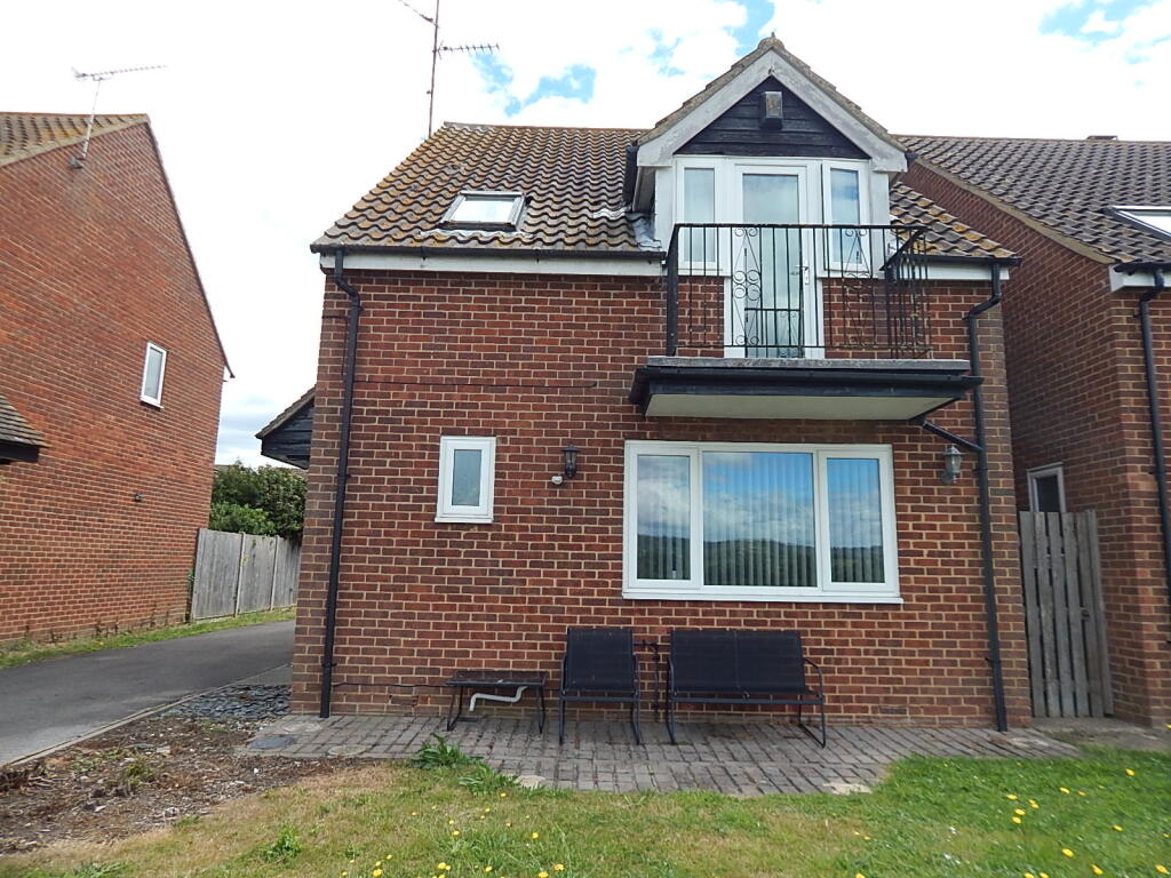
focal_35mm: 23
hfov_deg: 73.9
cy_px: 439
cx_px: 586
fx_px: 778
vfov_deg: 58.9
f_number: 3
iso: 125
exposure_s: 1/1000
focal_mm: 4
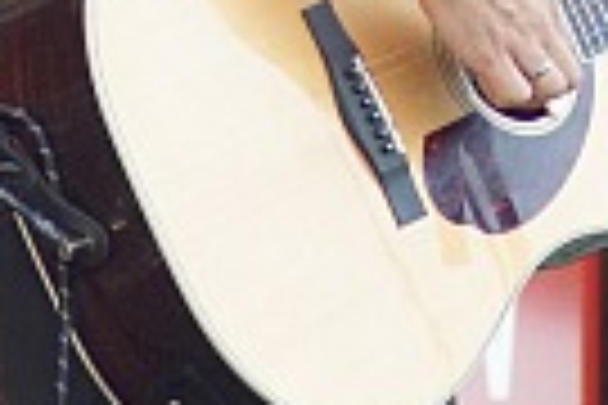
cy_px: -450
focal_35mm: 1219
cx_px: 410
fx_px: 20586
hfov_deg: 1.7
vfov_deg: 1.1
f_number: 4.5
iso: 1600
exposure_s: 1/320
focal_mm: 180
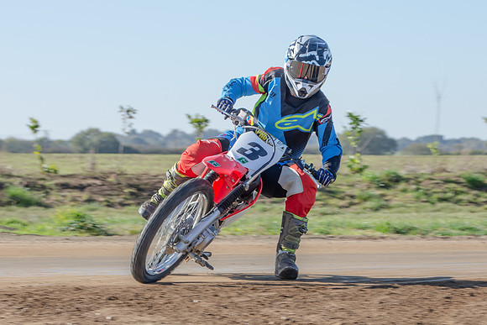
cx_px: 269
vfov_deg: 6.5
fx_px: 2860
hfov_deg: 9.7
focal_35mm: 211
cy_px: 168
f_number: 9
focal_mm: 102
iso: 200
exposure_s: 1/200
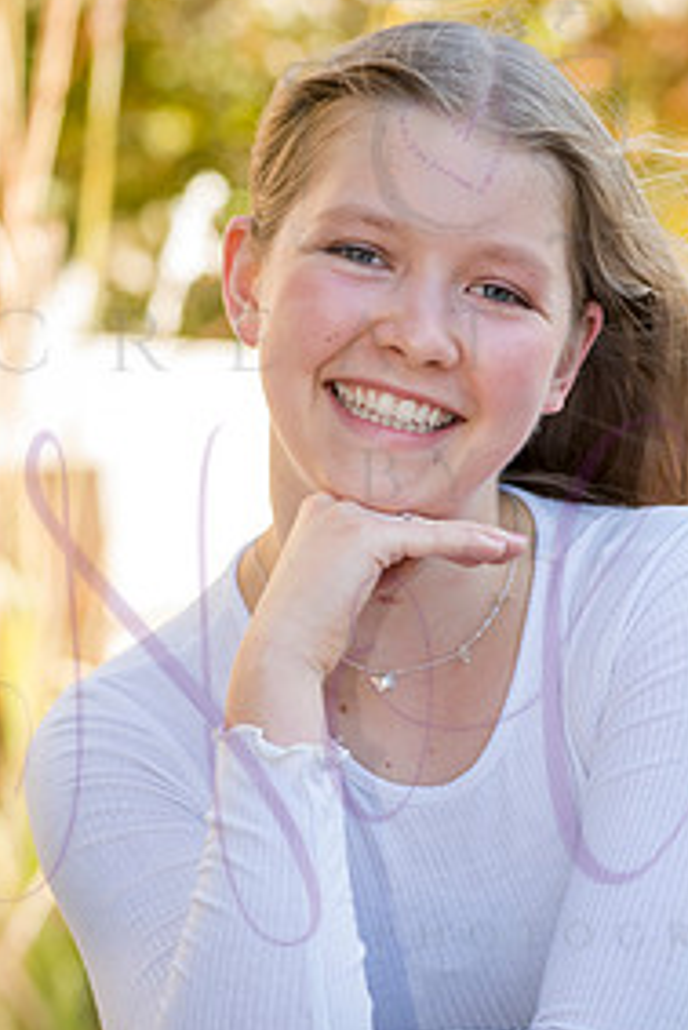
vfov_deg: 12.9
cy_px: 470
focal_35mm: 159
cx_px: 470
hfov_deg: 8.6
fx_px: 4552
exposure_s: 1/400
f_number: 5
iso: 400
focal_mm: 100
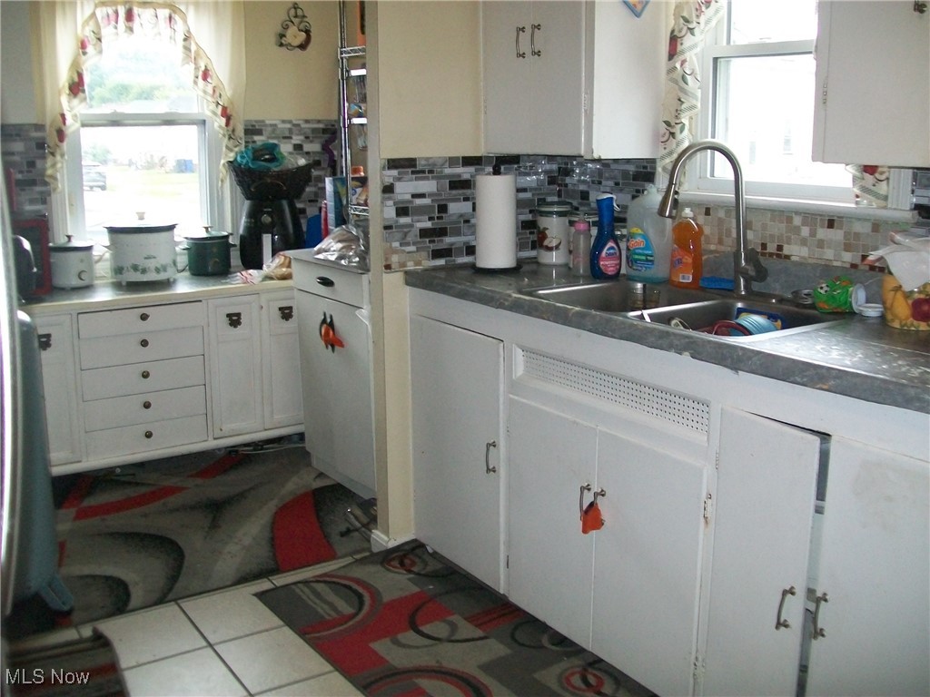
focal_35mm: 36
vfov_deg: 39.7
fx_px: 967
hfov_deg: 51.4
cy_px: 348
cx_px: 465
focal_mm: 6
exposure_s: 1/60
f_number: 2.7
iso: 160
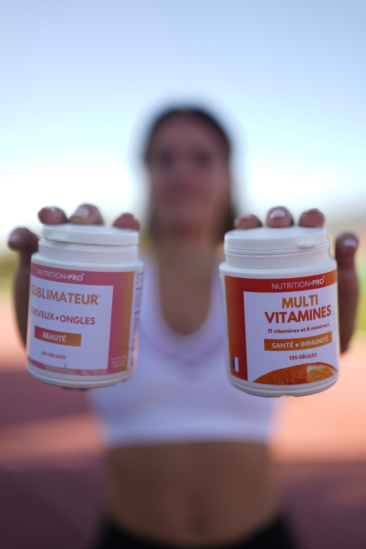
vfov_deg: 54.4
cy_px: 274
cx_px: 183
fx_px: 534
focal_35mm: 35
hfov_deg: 37.9
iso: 50
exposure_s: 1/800
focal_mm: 35
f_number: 1.4
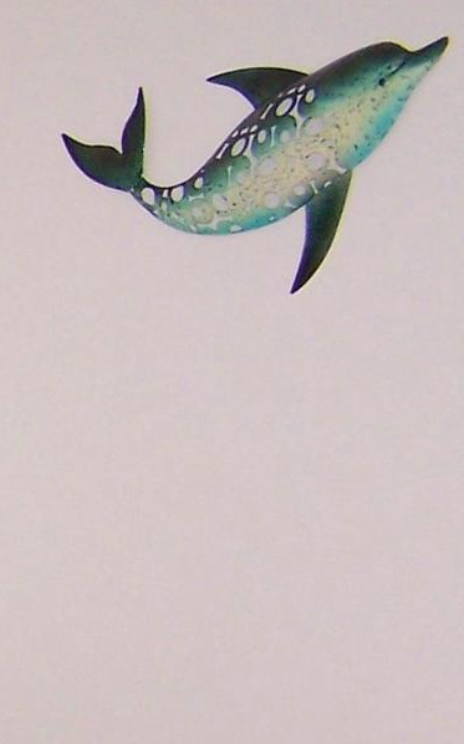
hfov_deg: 8.6
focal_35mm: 138
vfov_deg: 15.0
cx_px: -662
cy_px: 613
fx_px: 2796
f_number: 2.8
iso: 140
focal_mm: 6.3
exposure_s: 1/60
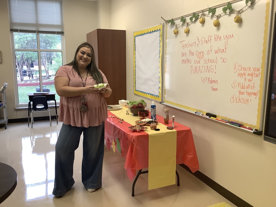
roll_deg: -0.5
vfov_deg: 45.4
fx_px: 247
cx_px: 138
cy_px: 104
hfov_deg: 58.4
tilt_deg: -10.9
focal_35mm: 31
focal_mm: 3.3
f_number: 2.4
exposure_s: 1/50
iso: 125
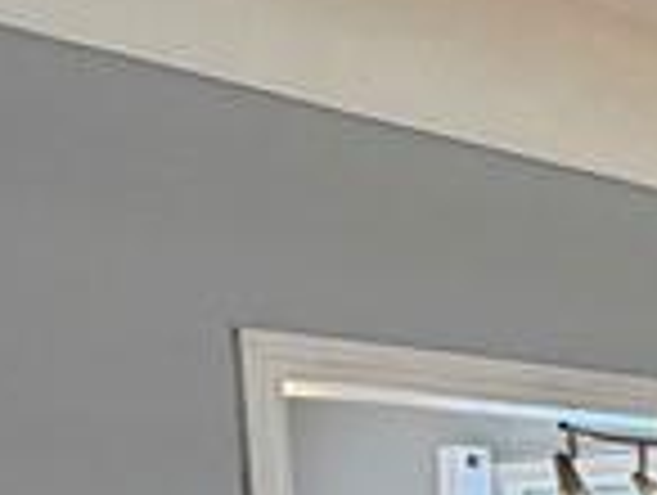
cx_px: 1206
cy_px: 832
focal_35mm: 98
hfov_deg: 16.5
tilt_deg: -6.8
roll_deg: +0.4
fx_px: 1863
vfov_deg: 13.8
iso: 200
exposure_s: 1/60
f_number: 2.2
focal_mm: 2.22
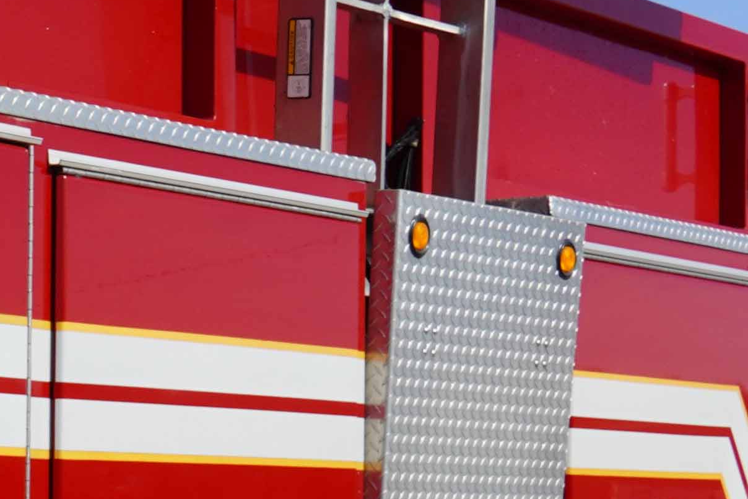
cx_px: -208
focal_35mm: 149
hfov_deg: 13.3
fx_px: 3095
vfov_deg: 9.1
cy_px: 497
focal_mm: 20
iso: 100
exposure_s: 1/200
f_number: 10
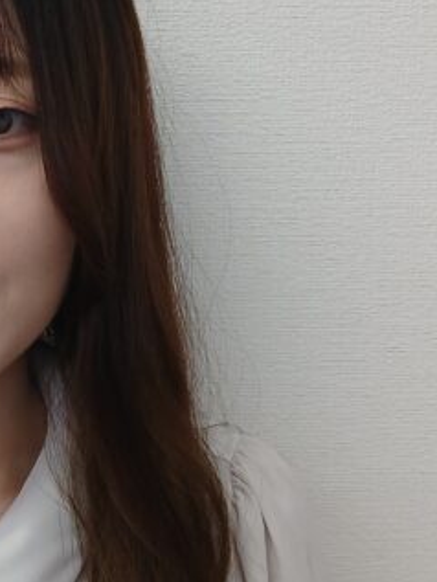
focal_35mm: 84
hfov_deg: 16.9
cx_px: -75
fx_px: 1413
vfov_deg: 23.2
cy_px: 351
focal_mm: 3.86
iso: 64
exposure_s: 1/50
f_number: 1.8
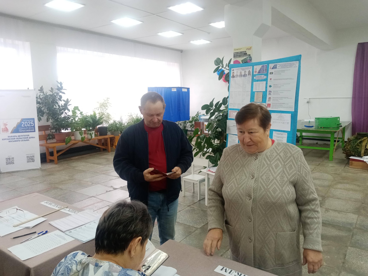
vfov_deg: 53.1
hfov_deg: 67.3
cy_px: 138
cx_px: 184
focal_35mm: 26
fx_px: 276
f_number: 1.8
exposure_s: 1/50
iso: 138
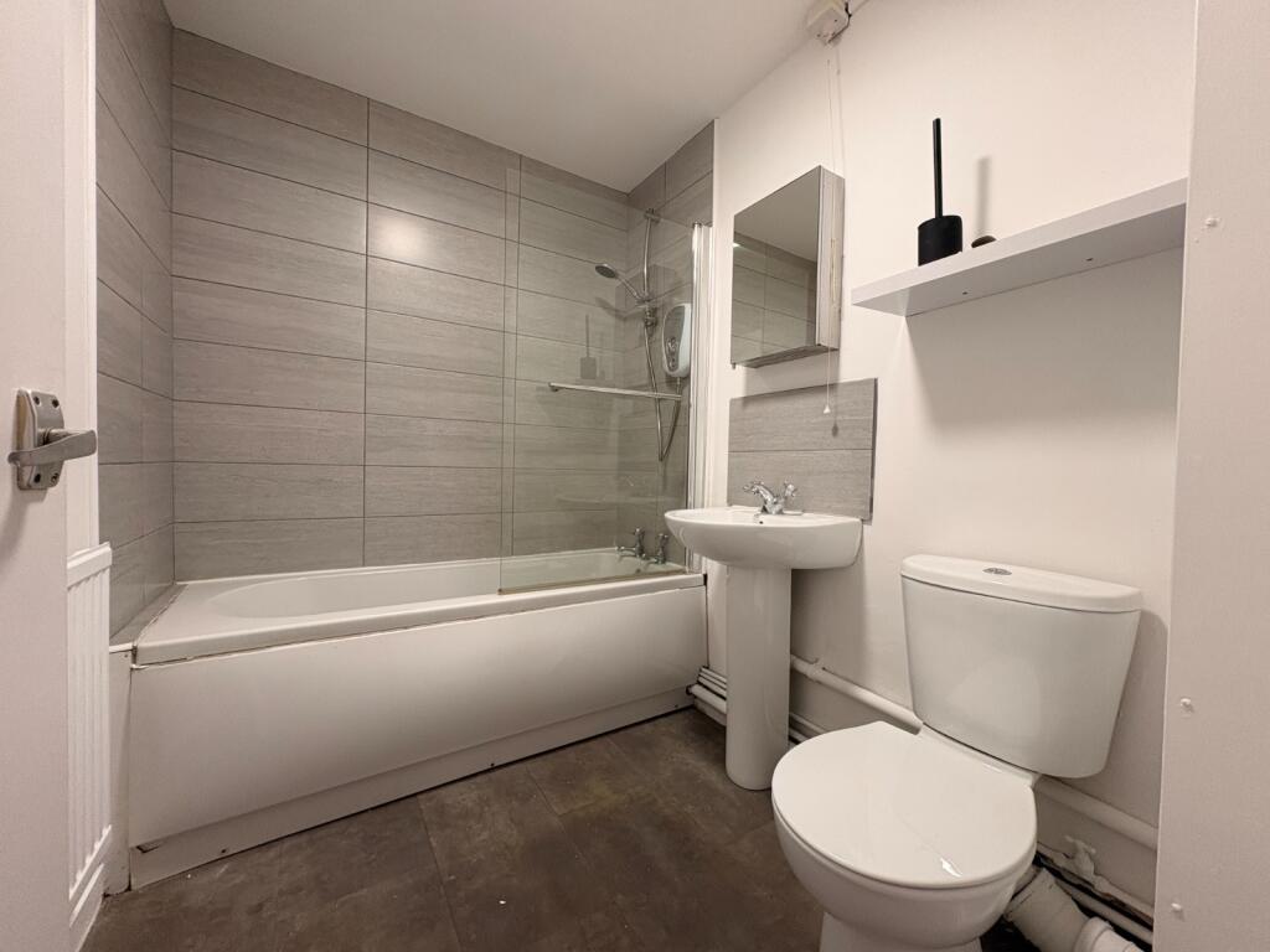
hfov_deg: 102.1
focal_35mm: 14
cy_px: 476
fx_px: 514
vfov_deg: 85.7
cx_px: 635
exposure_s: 1/50
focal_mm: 2.22
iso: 160
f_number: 2.2
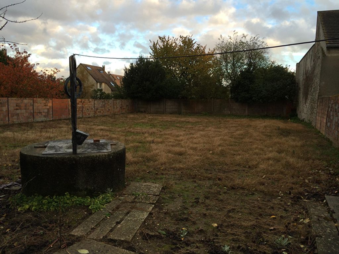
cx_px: 170
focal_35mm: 30
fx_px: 294
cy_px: 127
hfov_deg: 60.0
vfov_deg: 46.8
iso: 32
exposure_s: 1/173
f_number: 2.2
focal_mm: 4.12
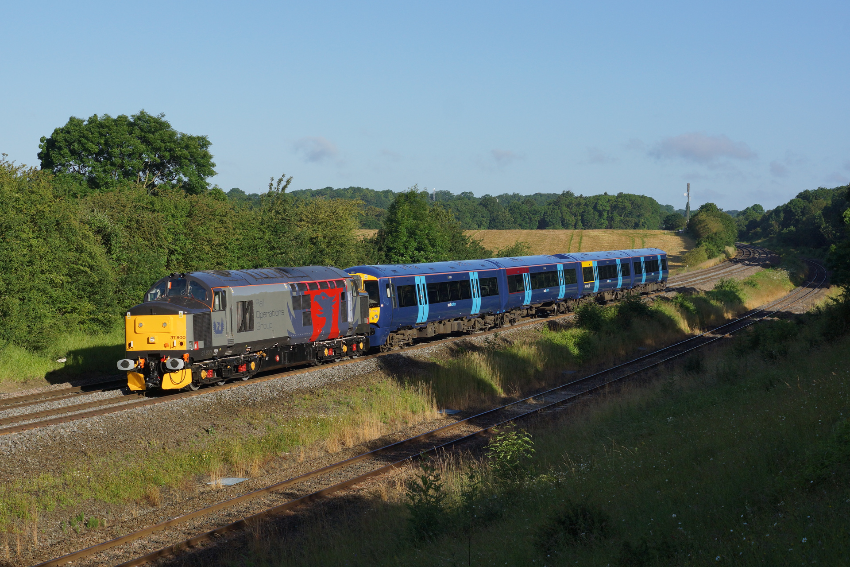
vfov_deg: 18.2
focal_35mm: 75
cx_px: 425
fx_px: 1771
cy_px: 284
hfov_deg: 27.0
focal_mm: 50
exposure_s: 1/1000
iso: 200
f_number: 6.3
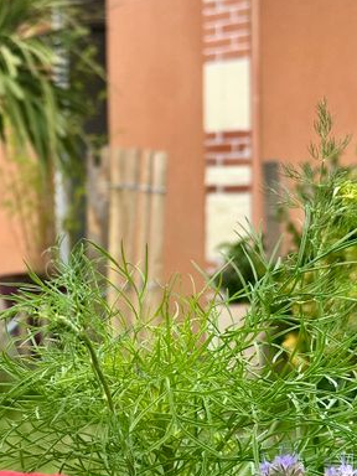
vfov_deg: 19.6
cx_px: 26
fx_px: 1375
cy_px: 273
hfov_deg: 14.6
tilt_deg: -2.6
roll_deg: +1.1
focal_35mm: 100
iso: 64
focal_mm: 6.86
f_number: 1.78
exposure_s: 1/484
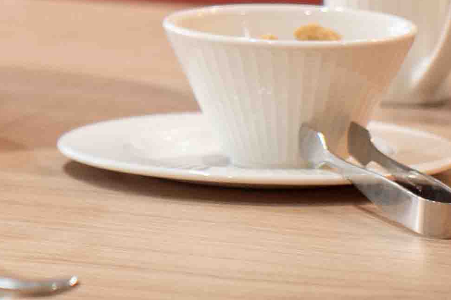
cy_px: -254
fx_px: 2856
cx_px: -644
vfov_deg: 5.9
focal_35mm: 228
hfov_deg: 8.3
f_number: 2.8
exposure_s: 1/250
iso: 200
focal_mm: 37
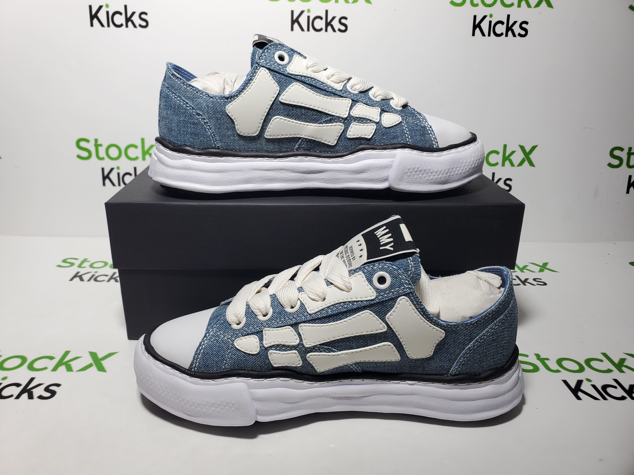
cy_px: 238
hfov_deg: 67.3
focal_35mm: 26
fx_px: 476
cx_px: 317
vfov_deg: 53.1
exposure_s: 1/168
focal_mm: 4.3
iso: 50
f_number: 2.4
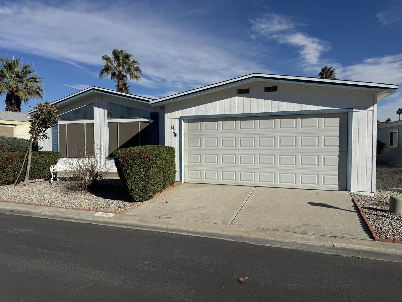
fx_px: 279
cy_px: 151
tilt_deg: -3.0
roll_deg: +0.5
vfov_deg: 56.8
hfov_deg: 71.6
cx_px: 201
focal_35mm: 24
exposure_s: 1/10417
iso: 80
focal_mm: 6.76
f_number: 1.78
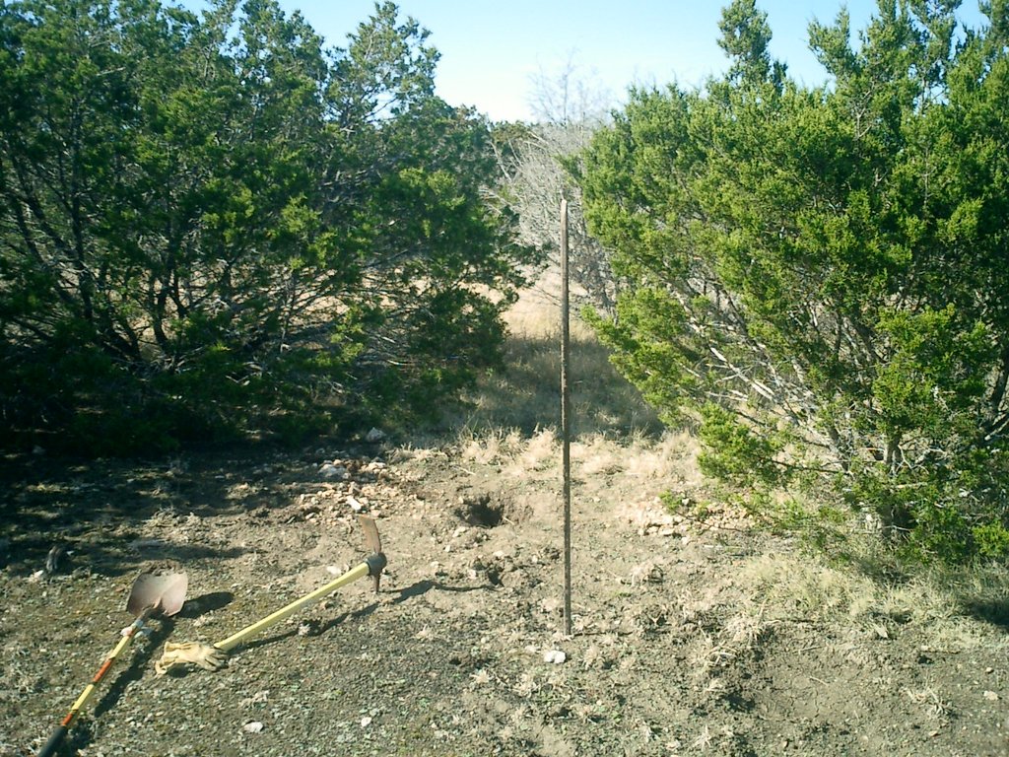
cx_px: 504
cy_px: 378
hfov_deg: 51.4
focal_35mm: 36
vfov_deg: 39.7
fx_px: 1049
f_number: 3.2
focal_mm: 7.5
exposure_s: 1/500
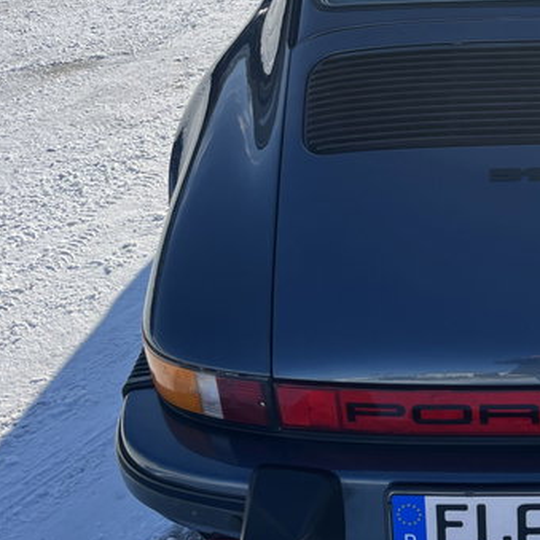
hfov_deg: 29.9
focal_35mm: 52
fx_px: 918
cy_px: 177
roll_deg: +2.3
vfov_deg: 32.5
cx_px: 572
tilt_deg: -26.0
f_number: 1.6
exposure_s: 1/3311
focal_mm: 5.1
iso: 50
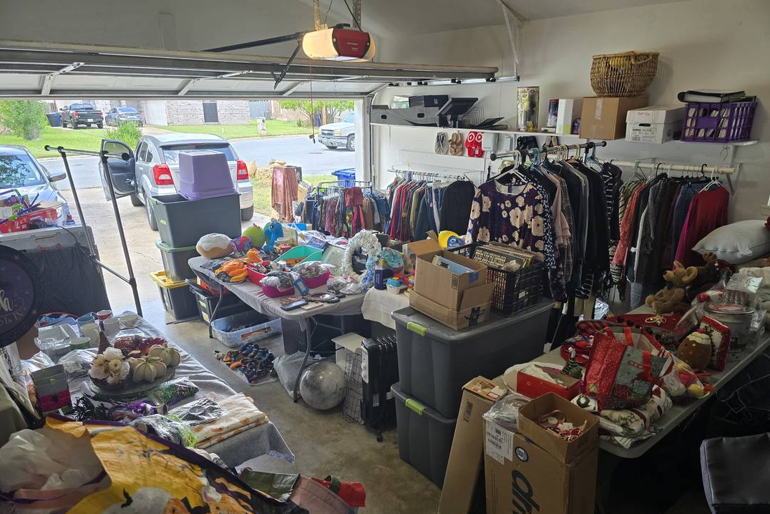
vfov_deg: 53.1
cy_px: 276
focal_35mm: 24
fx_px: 513
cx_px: 385
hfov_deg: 73.7
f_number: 1.7
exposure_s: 1/120
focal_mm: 6.3
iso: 125
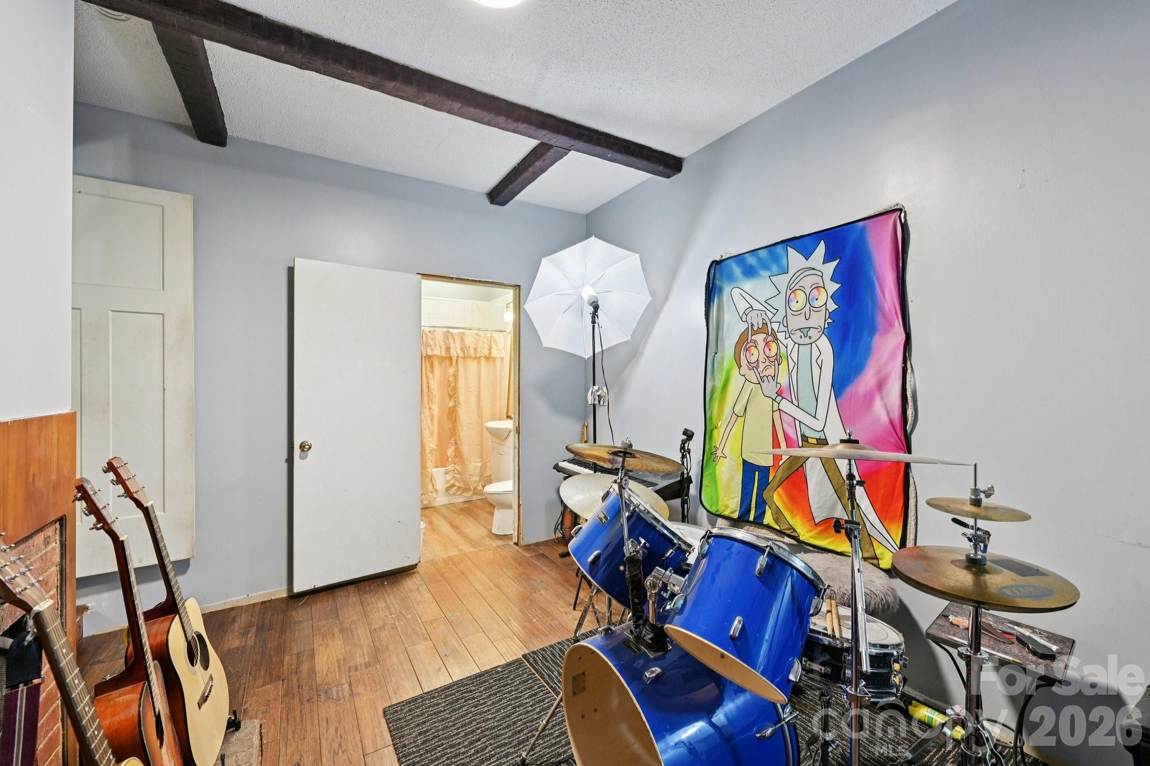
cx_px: 575
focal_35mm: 14
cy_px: 383
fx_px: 447
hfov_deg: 104.3
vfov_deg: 81.2
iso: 400
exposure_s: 1/13
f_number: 8
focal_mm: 14
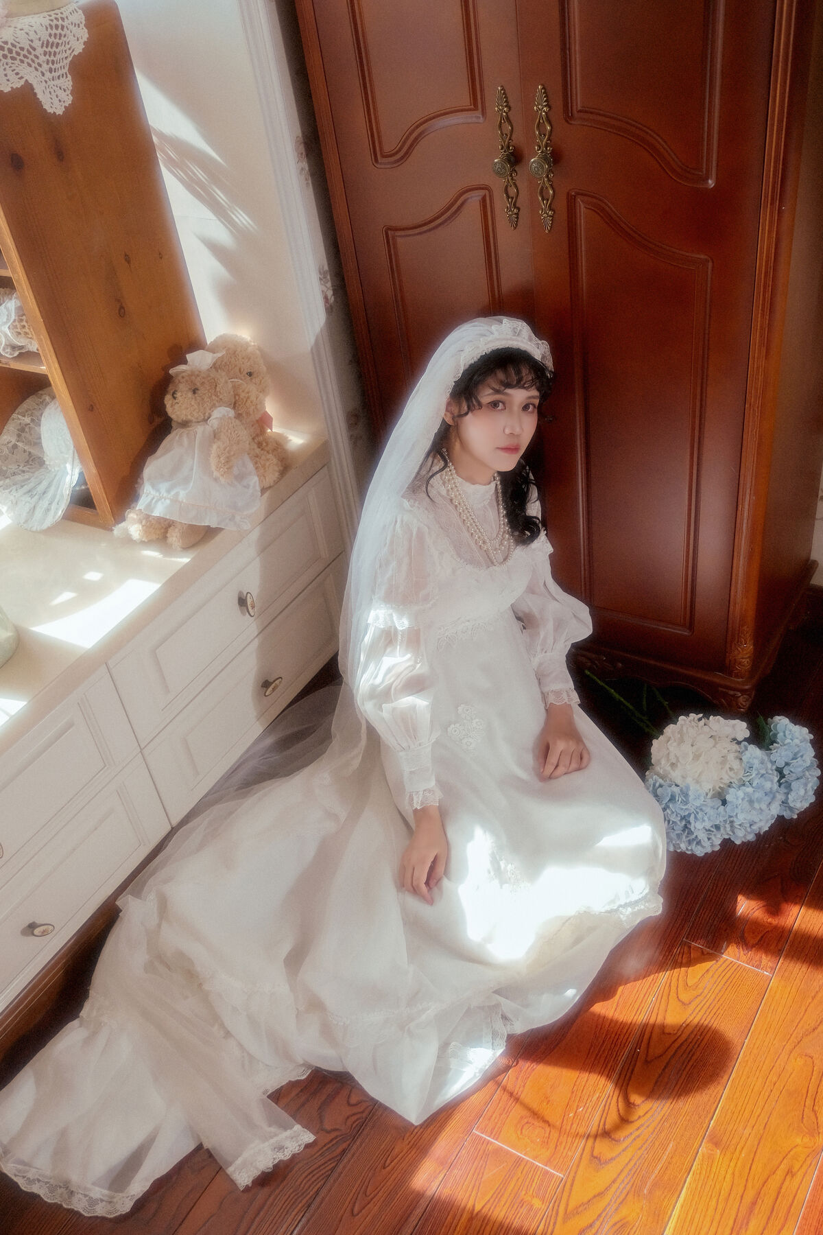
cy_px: 618
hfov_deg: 42.3
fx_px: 1063
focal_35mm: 31
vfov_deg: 60.3
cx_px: 412
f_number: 2.8
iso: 500
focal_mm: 20.6
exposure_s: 1/500
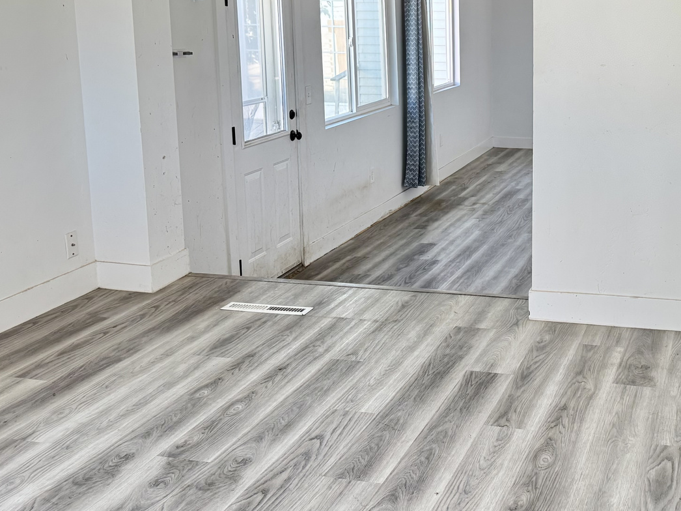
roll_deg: -0.6
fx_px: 924
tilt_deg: -10.4
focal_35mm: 47
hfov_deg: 39.2
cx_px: 526
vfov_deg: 30.5
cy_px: 147
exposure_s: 1/117
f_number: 1.78
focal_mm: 6.76
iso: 200
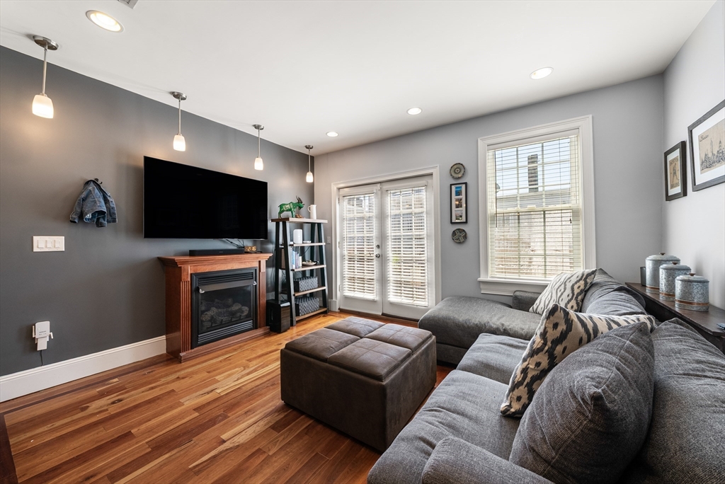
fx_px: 262
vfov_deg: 85.5
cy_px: 242
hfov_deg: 108.3
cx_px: 362
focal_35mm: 13
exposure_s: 1/20
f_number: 8
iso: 400
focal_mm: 13
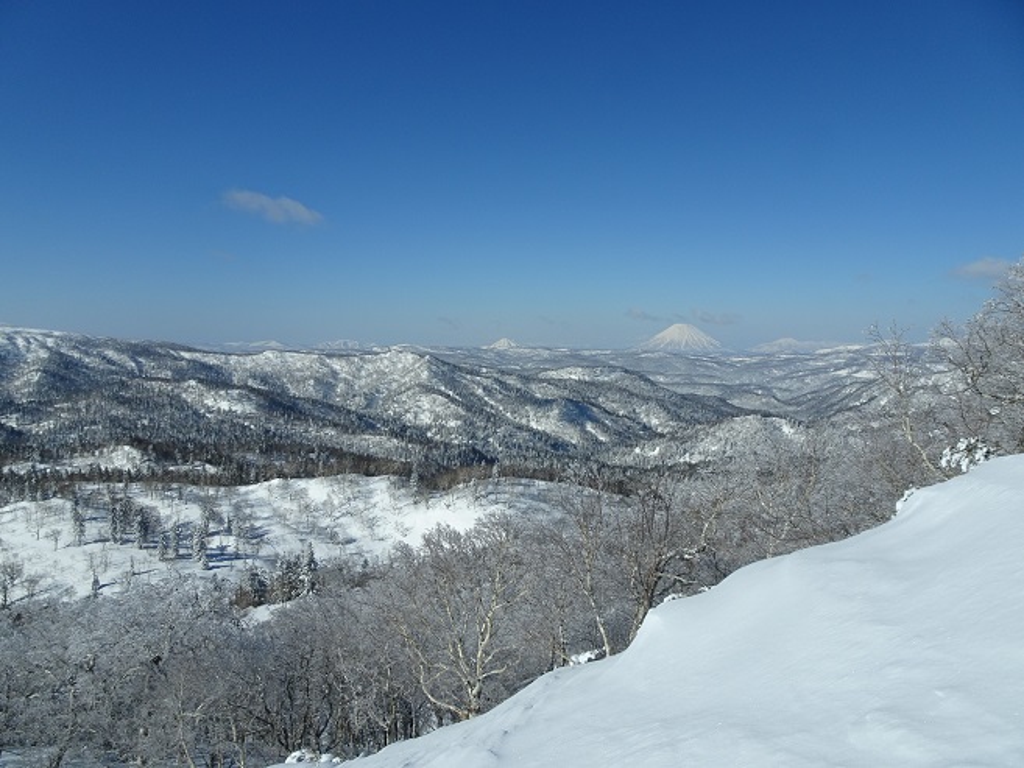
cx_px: 512
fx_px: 710
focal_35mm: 24
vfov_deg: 56.8
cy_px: 384
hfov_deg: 71.6
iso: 80
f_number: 3.5
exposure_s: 1/2000
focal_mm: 4.1
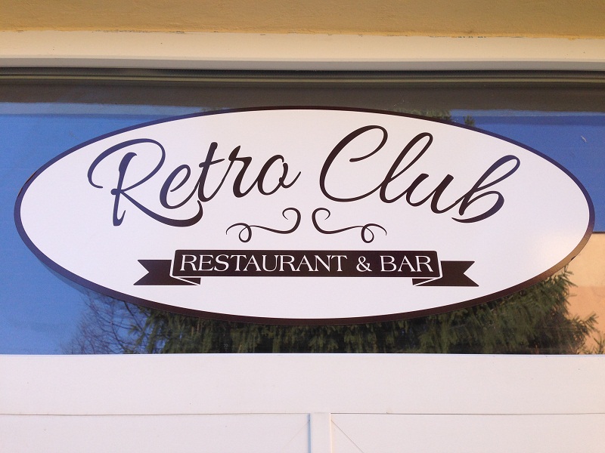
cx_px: 302
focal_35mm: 33
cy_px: 226
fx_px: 577
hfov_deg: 55.4
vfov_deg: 42.9
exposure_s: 1/404
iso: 50
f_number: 2.4
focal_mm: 4.12
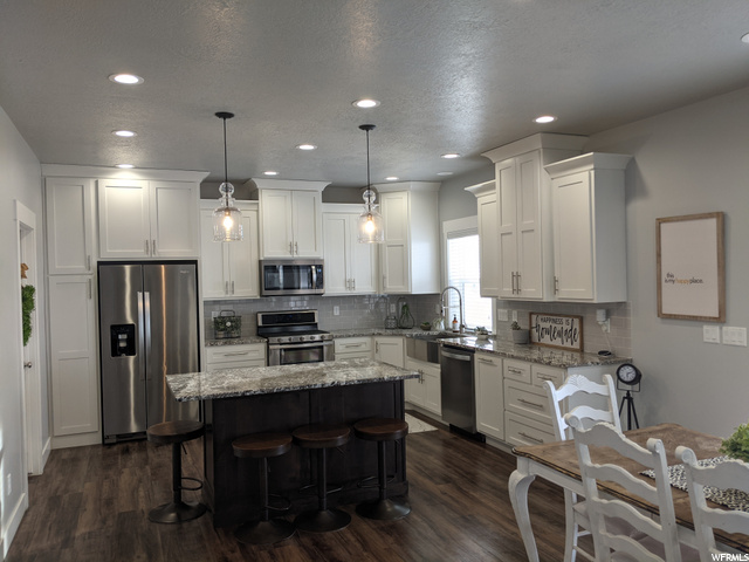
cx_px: 374
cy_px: 281
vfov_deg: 51.4
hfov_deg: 65.3
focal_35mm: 27
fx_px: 584
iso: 49
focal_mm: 4.44
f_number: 1.8
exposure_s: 1/125
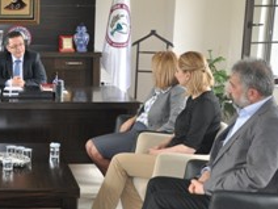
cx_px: 4
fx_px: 586
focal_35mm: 73
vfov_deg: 20.2
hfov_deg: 25.4
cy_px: 110
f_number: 3.8
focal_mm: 24
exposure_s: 1/100
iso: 800
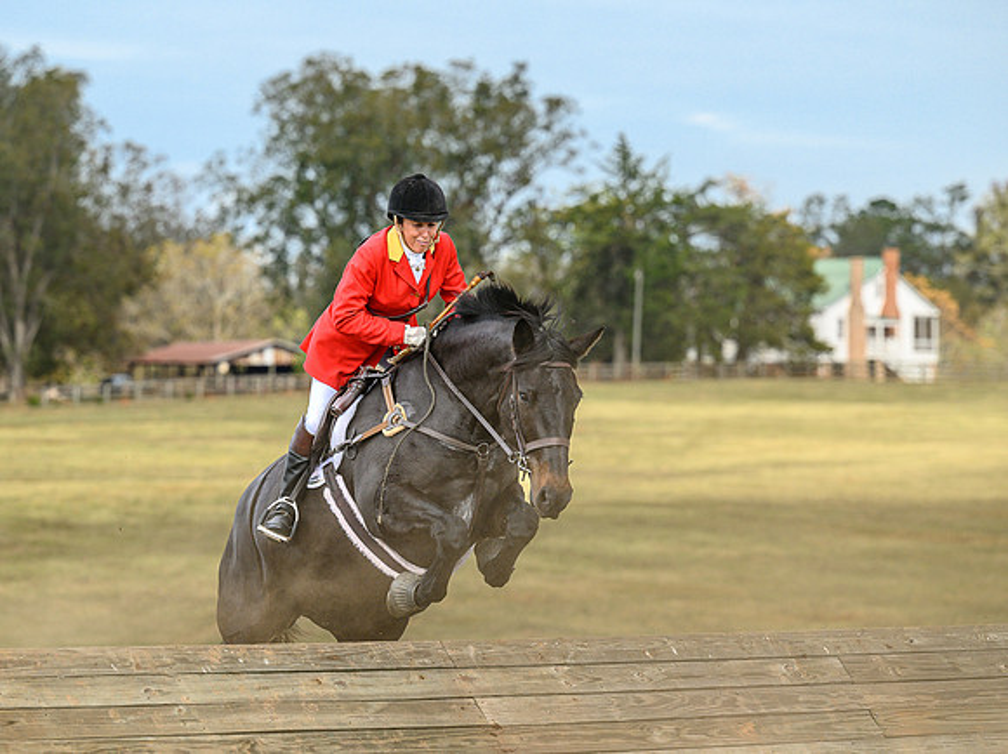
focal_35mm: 191
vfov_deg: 7.8
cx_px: 442
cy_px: 333
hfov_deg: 10.4
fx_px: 5545
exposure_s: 1/1000
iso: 400
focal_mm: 135
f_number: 3.5
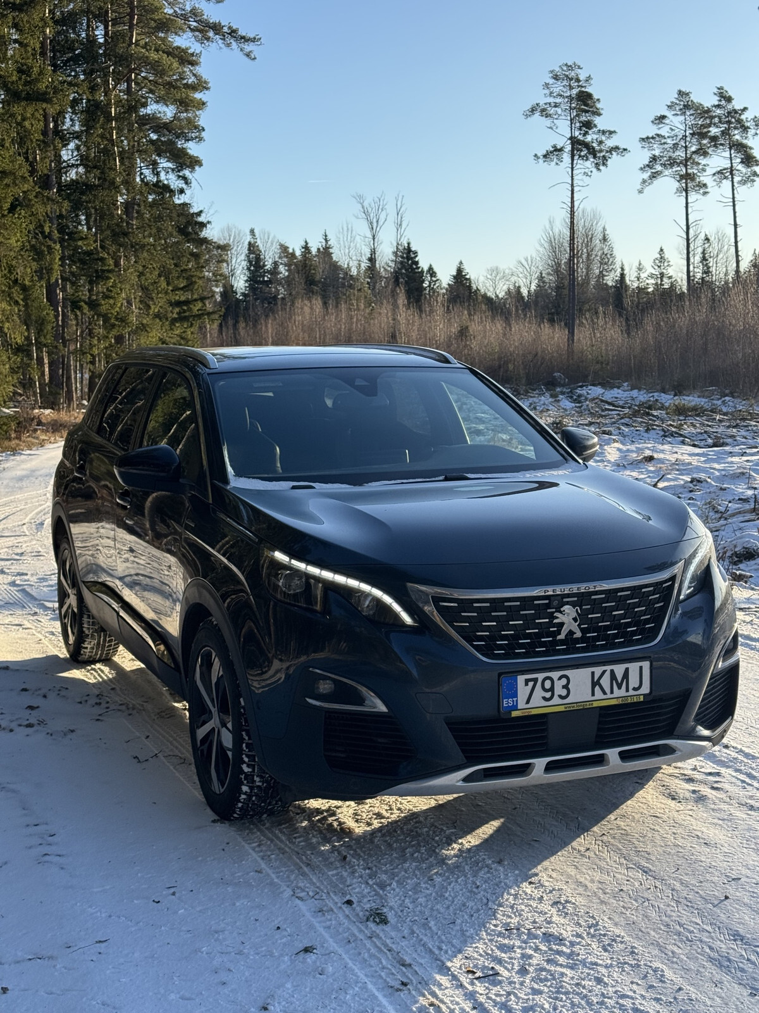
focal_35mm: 48
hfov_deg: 30.3
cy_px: 506
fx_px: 1403
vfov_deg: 39.7
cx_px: 380
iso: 64
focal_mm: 6.76
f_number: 1.78
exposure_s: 1/1984
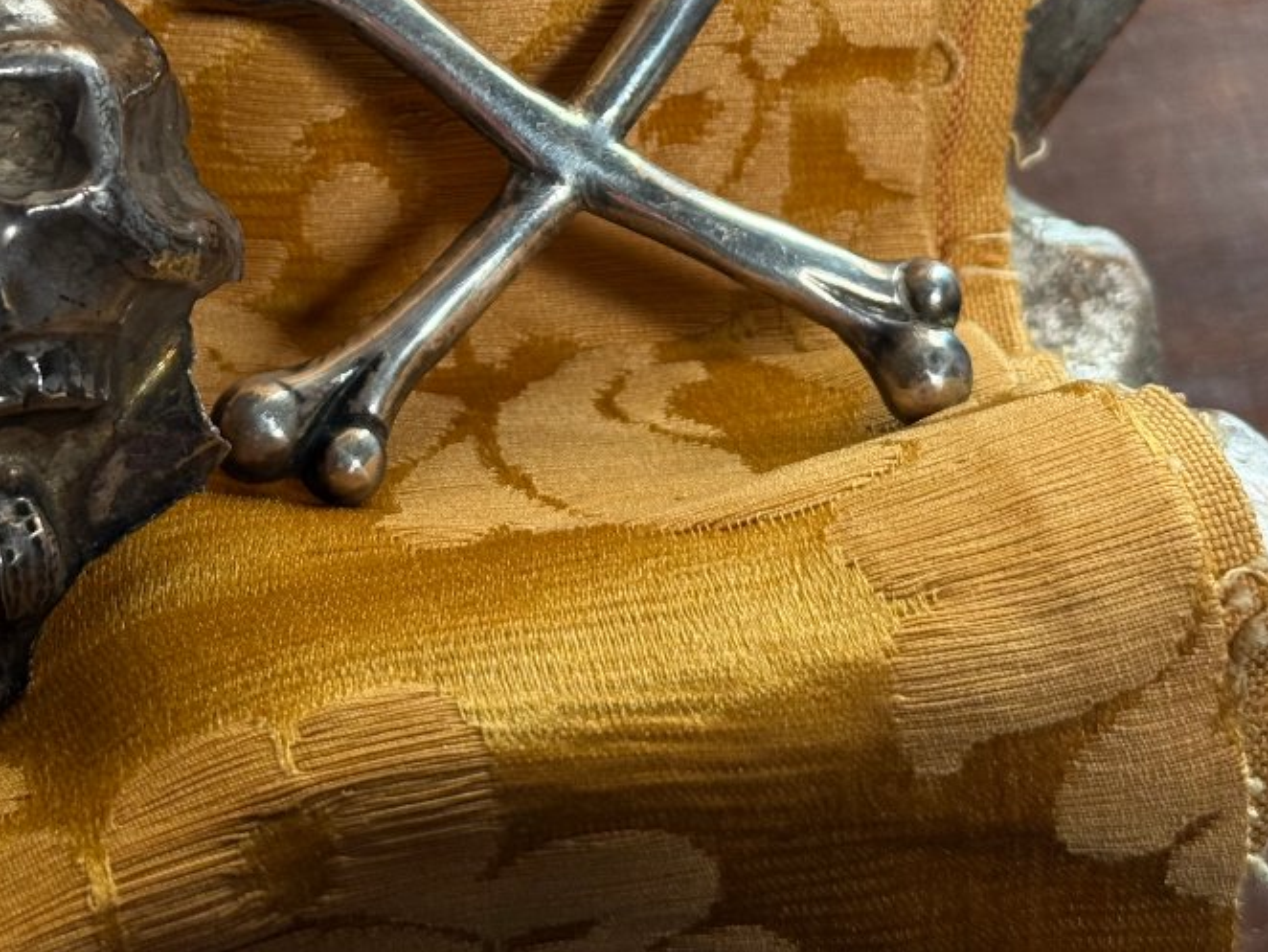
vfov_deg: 16.8
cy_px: 100
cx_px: 498
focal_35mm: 87
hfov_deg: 22.5
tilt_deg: -59.6
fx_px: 3188
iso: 100
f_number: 1.78
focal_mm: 6.76
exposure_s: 1/107
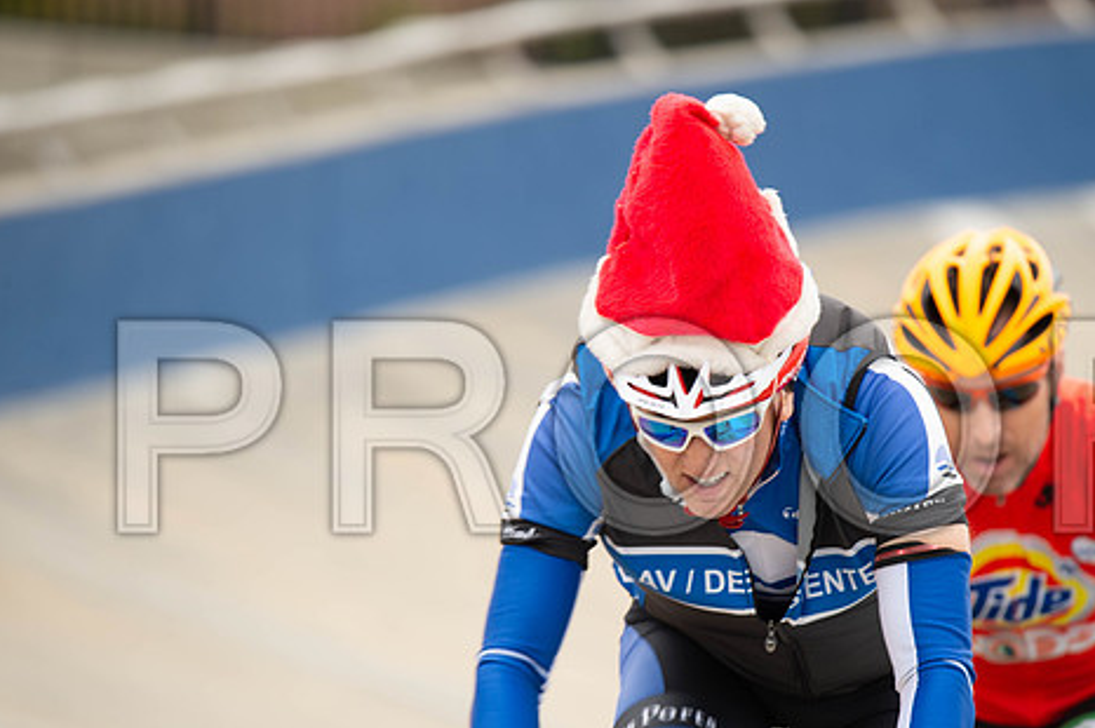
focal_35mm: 560
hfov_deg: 3.7
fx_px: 17021
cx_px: 637
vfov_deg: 2.5
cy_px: 432
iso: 250
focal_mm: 450
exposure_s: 1/125
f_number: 6.3
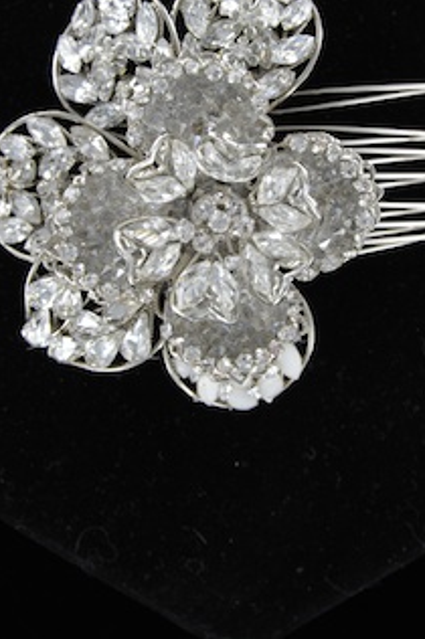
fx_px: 3088
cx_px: 235
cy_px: 226
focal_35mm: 174
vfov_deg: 11.8
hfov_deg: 7.9
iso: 800
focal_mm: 122
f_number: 13
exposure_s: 1/60
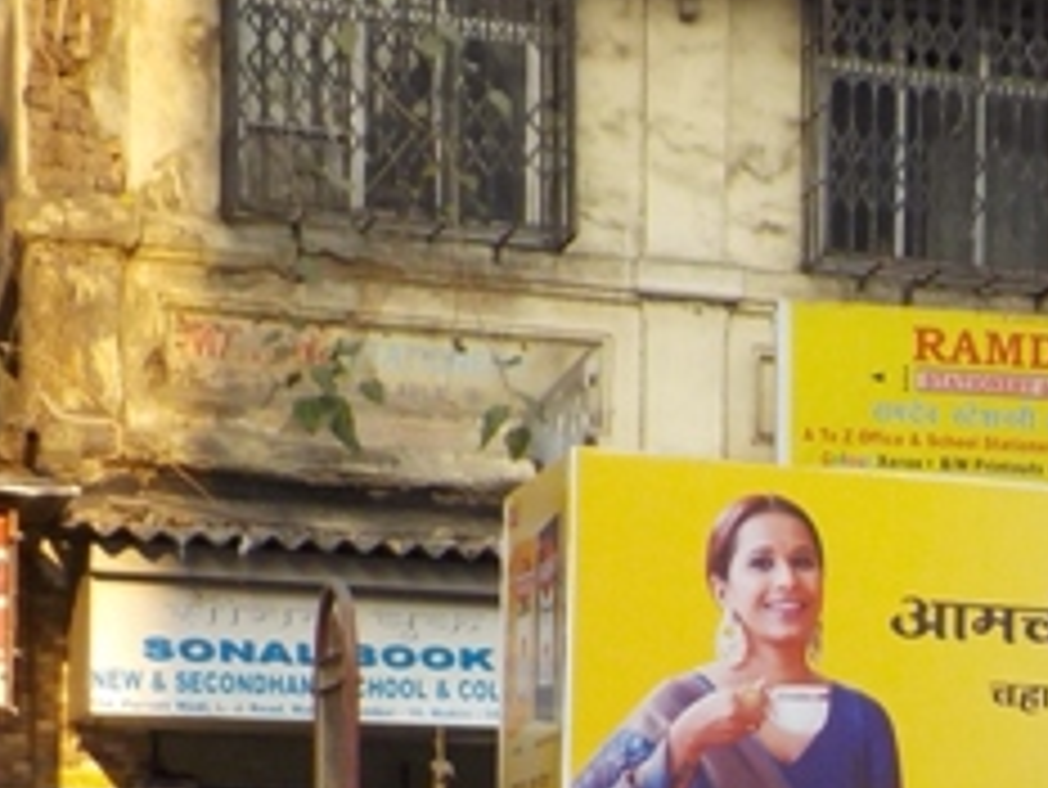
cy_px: 986
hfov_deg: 18.4
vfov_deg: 13.9
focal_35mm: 103
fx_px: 3120
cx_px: 1120
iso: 125
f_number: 3.3
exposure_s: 1/200
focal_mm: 4.1
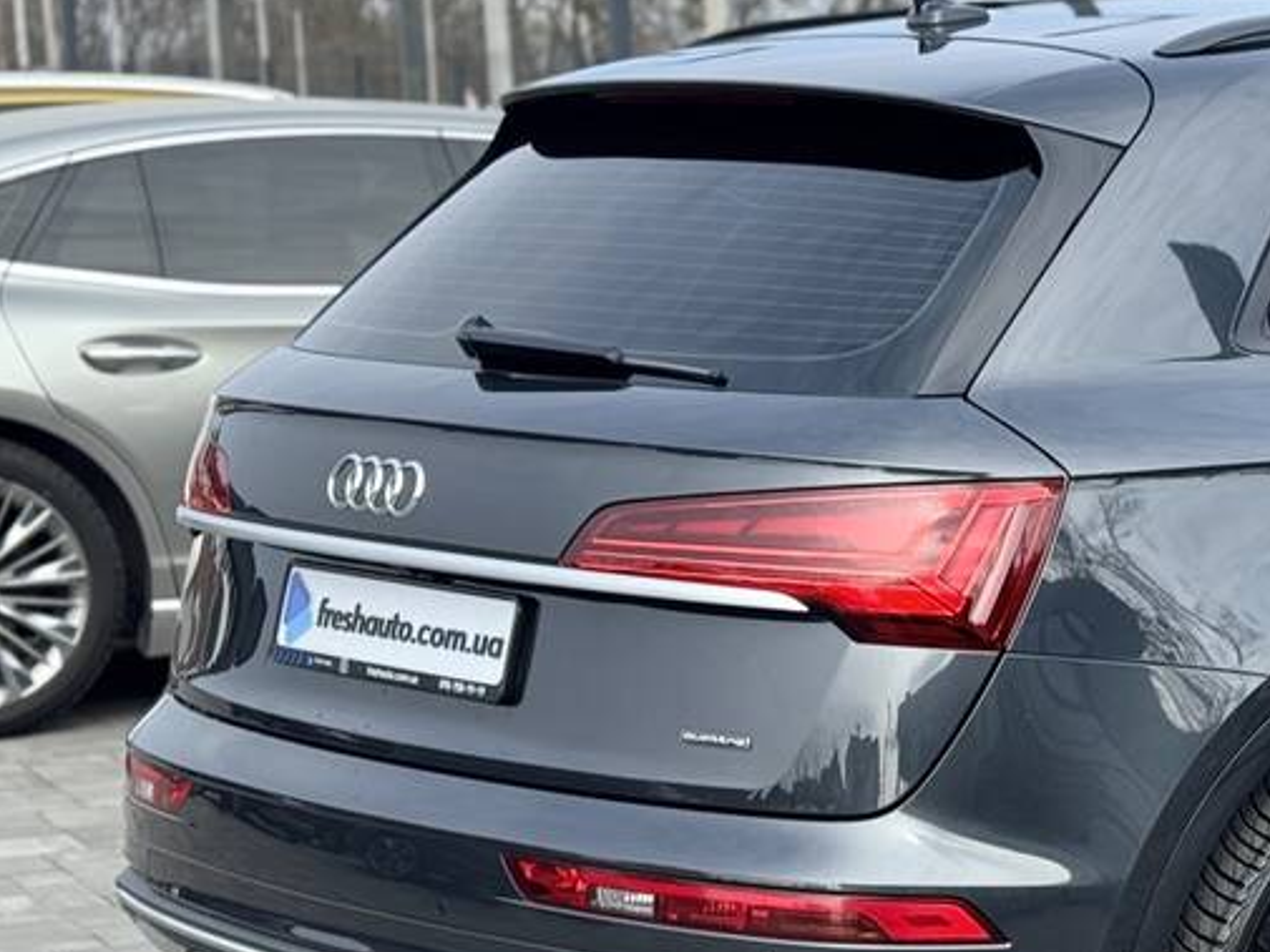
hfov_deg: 16.6
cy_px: 593
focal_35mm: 114
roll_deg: +1.7
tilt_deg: -6.6
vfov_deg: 13.0
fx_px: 4183
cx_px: 1461
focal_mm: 6.76
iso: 64
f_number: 1.78
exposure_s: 1/1818
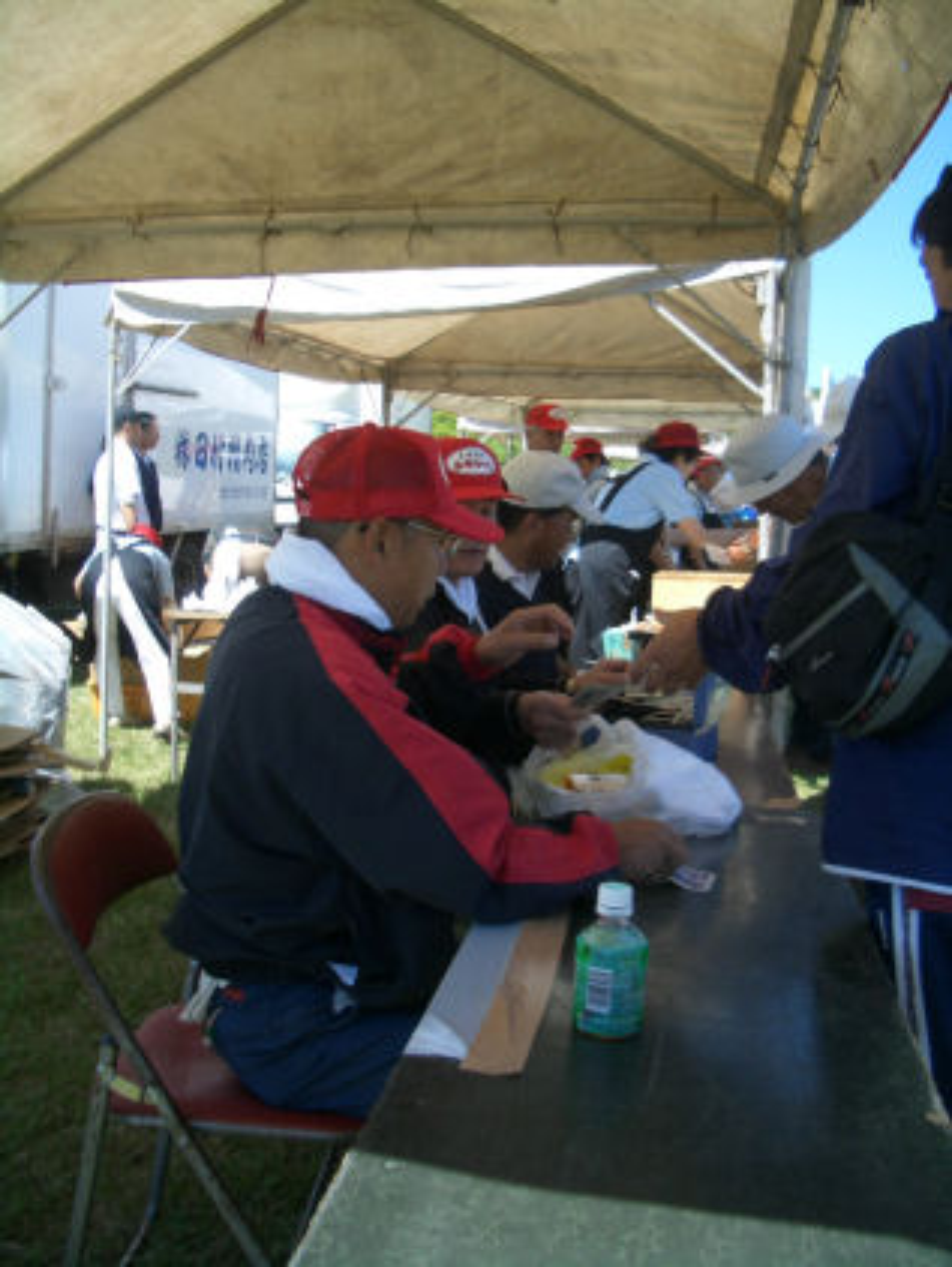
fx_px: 1282
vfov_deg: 52.6
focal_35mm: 35
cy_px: 634
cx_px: 476
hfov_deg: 40.7
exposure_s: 1/640
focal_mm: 5.8
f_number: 2.6
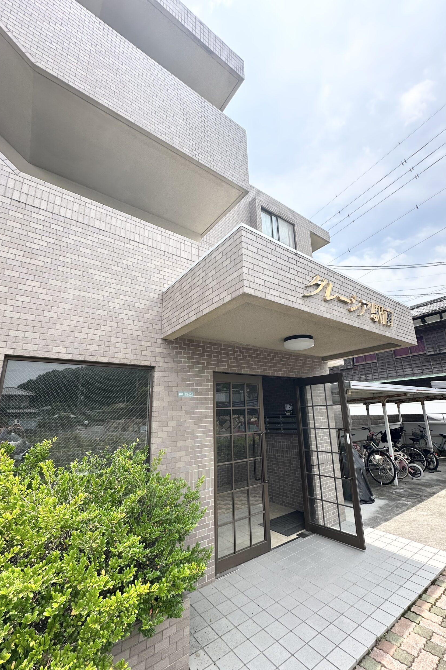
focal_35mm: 15
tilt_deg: +15.2
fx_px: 279
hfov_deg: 77.2
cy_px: 341
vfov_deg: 100.4
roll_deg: +1.6
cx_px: 238
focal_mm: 2.22
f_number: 2.2
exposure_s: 1/955
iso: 40
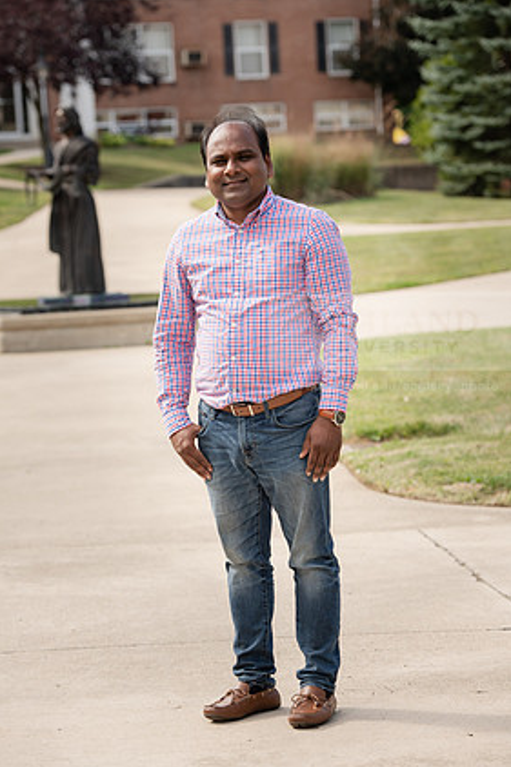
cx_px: 240
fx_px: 2386
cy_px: 405
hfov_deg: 12.2
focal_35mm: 112
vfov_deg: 18.3
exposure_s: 1/320
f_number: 5
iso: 160
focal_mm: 105
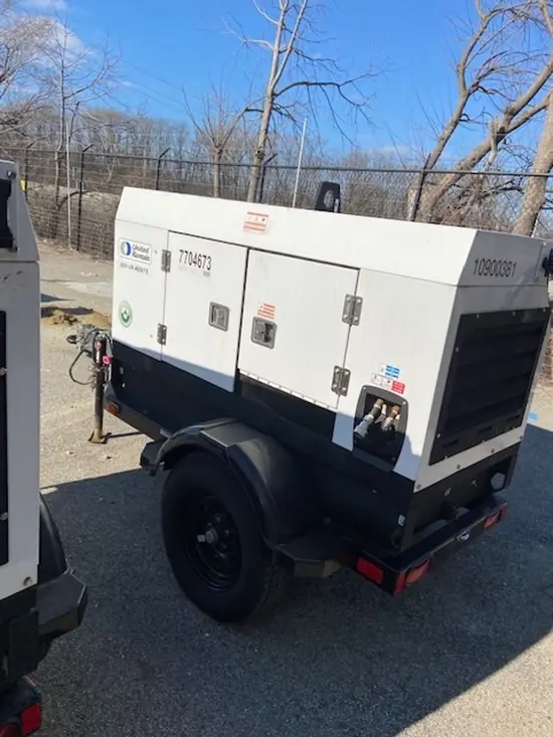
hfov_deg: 53.1
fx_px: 554
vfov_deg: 67.3
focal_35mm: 26
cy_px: 368
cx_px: 276
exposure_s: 1/5025
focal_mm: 4.25
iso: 32
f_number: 1.8
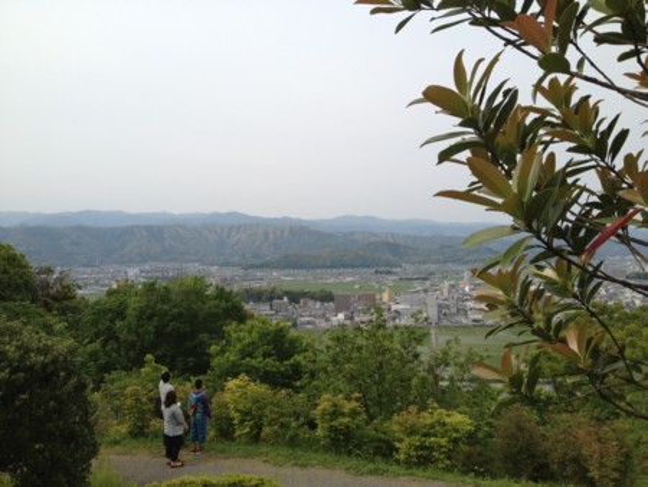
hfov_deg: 52.6
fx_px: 656
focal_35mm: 35
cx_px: 324
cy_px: 244
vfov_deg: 40.7
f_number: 2.4
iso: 64
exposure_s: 1/1314
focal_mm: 4.28
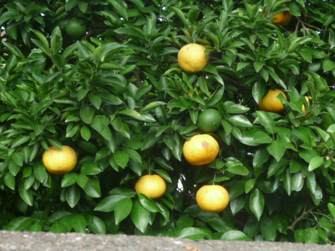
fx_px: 890
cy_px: 126
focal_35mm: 92
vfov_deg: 16.1
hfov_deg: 21.3
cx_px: 168
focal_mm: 9.3
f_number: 4.3
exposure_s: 1/60
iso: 100
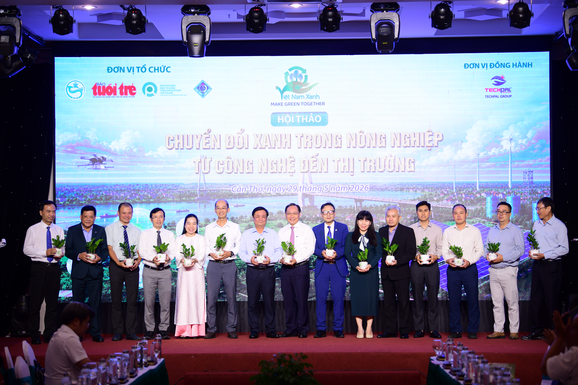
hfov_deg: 20.8
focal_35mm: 98
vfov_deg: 14.0
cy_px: 192
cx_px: 289
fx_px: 1573
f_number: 2.8
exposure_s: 1/250
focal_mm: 98
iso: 800
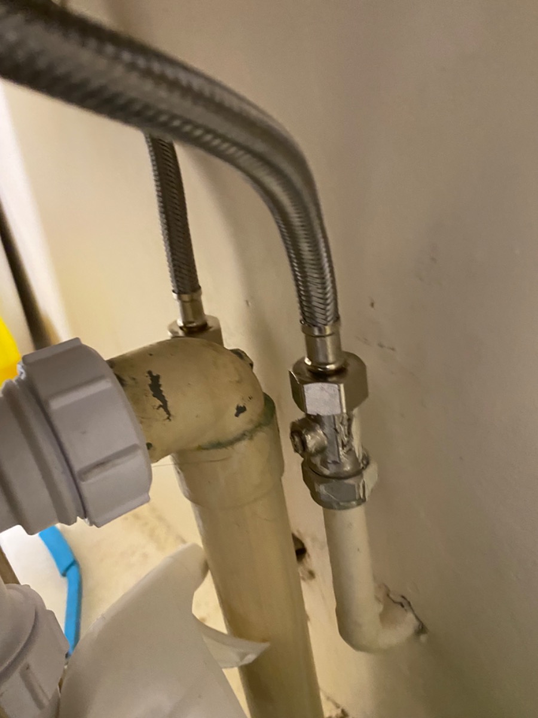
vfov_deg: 67.3
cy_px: 359
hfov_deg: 53.1
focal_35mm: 26
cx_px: 269
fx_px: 539
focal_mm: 4.25
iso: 400
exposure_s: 1/33
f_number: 1.8
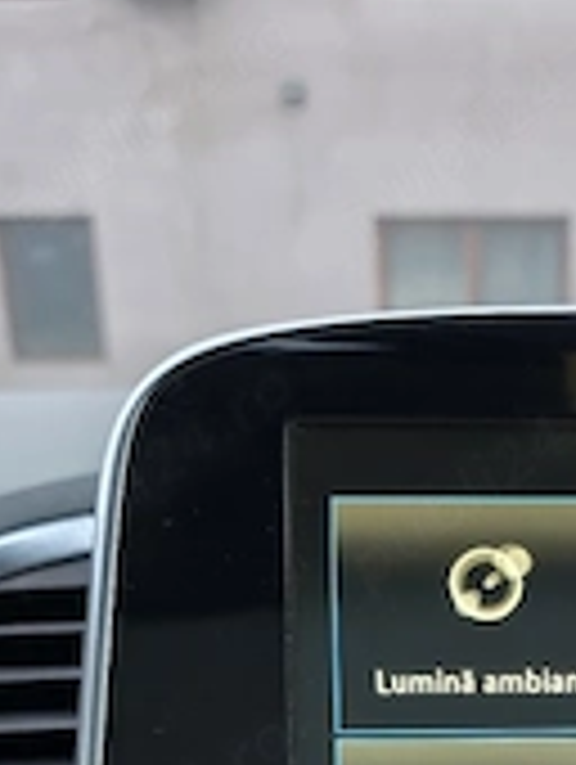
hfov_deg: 25.7
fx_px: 1195
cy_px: 882
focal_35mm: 54
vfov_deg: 30.8
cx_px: 585
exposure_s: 1/55.2
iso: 500
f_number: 1.7
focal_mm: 6.3
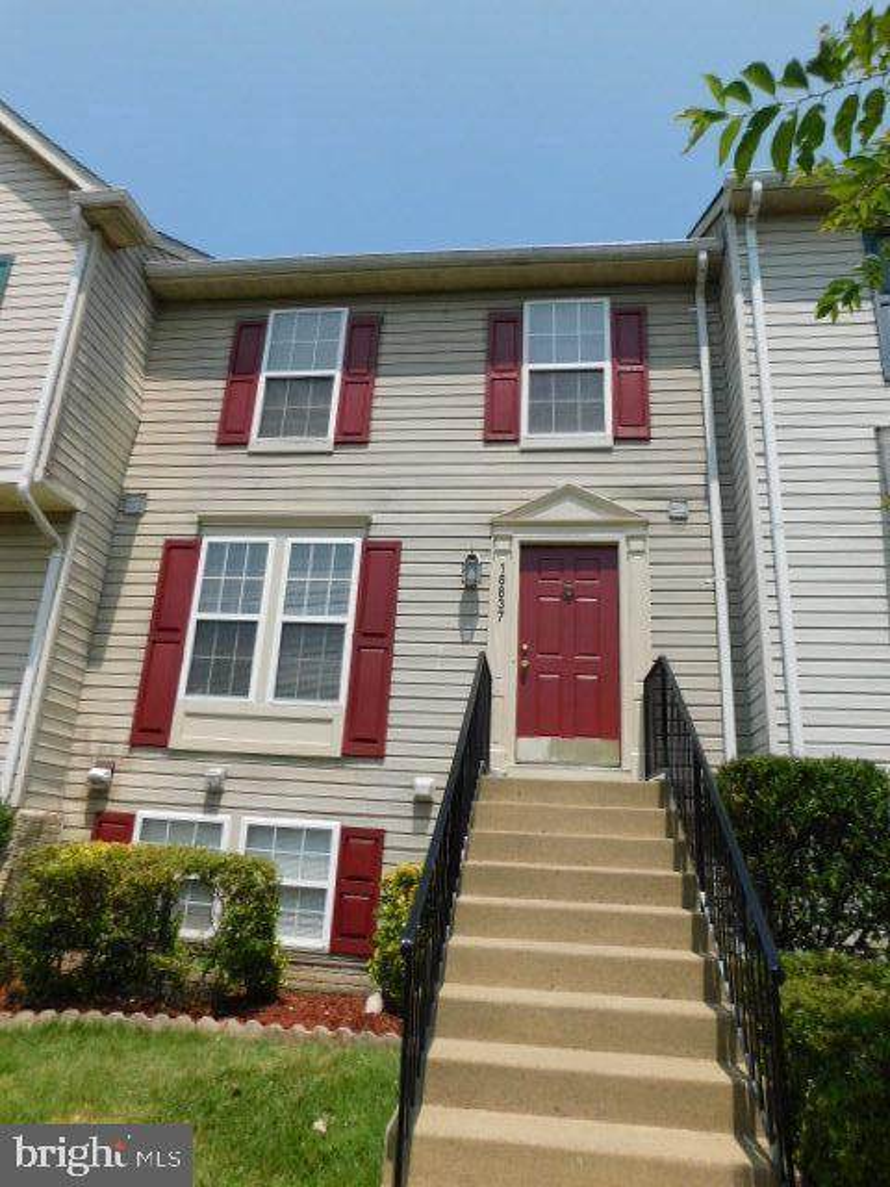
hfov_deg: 58.9
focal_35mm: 23
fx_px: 788
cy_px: 594
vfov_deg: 73.9
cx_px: 445
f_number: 6
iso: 125
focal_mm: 4
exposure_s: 1/640
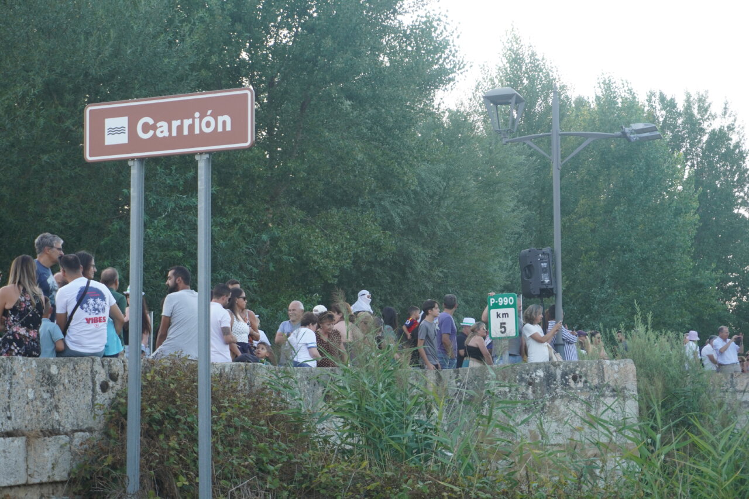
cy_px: 250
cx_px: 374
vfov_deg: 18.5
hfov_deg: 27.5
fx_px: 1529
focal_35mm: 74
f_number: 5.6
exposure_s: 1/160
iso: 250
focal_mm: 49
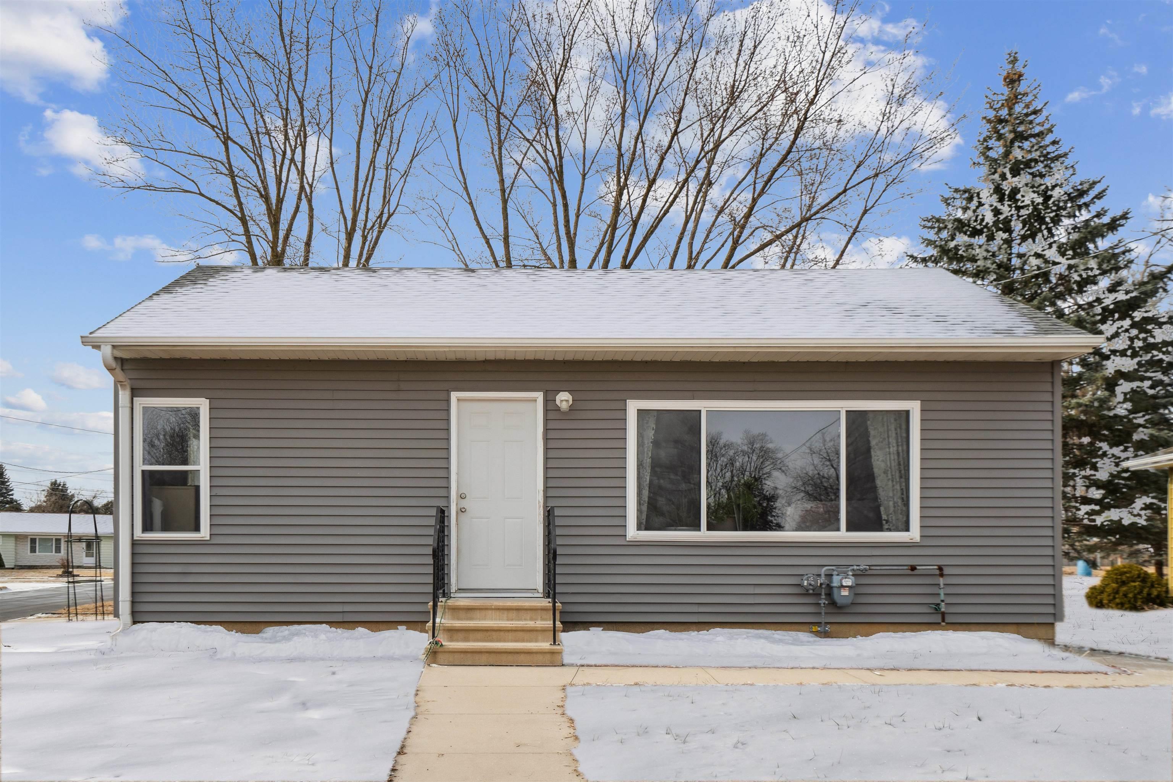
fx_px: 1140
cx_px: 586
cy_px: 391
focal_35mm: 35
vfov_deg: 37.9
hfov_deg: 54.4
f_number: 9
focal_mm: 35
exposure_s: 1/1250
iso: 400
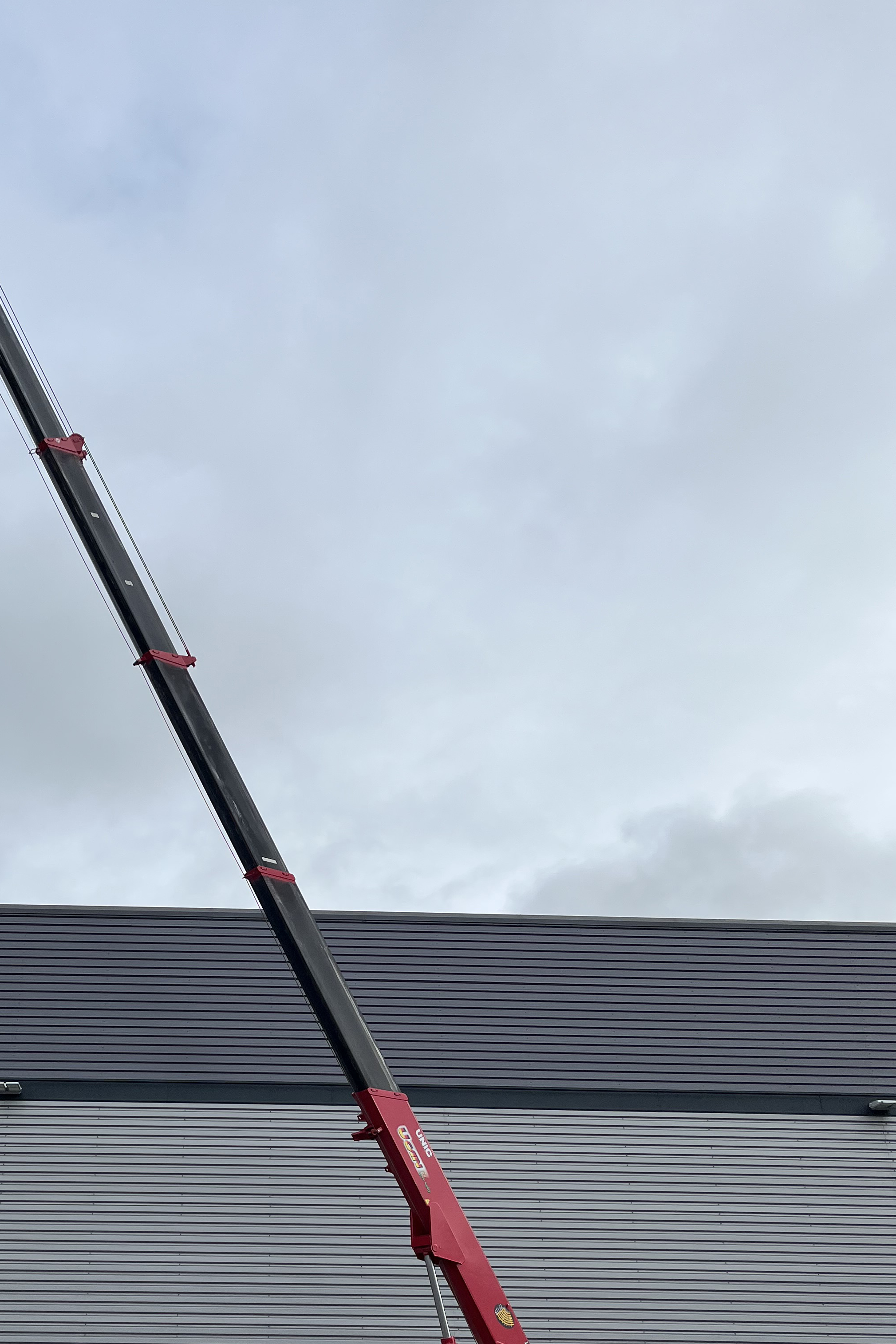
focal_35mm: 36
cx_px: 264
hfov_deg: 36.3
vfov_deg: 52.5
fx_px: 1344
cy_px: 843
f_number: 1.6
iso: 50
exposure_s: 1/3876
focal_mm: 5.1
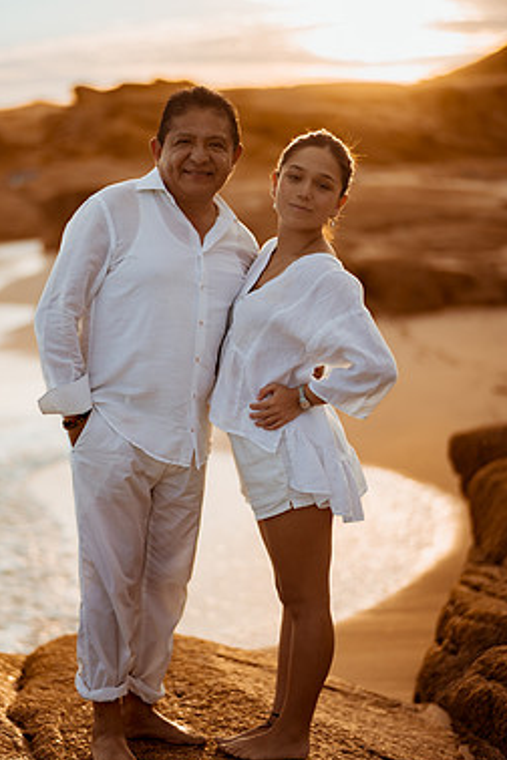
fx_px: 1458
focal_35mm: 69
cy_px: 386
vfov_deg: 29.2
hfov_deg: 19.7
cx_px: 215
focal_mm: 58
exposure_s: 1/5000
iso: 80
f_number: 1.4
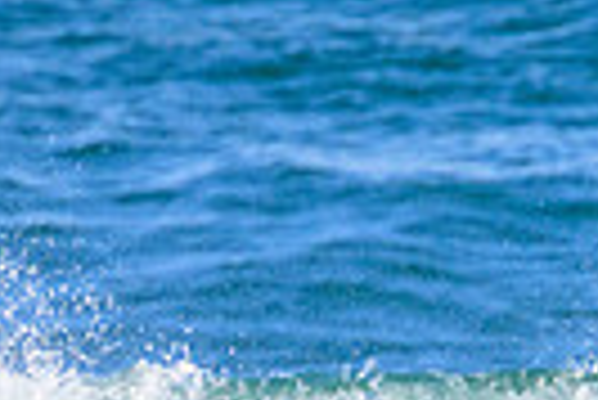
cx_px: 463
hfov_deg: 0.6
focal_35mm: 3482
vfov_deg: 0.4
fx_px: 57902
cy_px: 600
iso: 1600
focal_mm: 800
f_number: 11
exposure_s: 1/2000
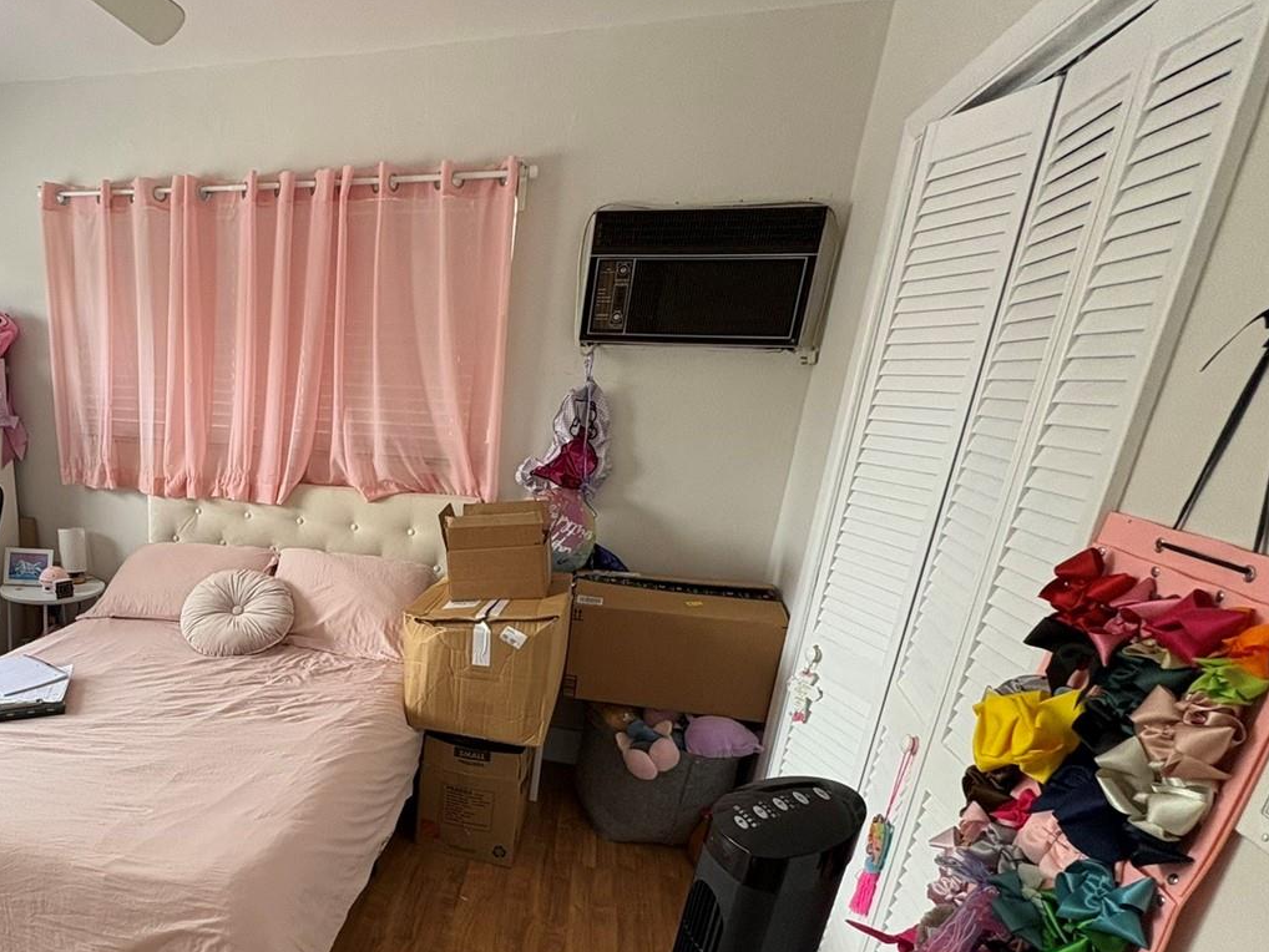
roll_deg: -1.5
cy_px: 634
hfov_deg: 71.1
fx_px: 807
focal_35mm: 22
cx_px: 314
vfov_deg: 59.7
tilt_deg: -19.0
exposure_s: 1/99
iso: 200
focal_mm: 2.22
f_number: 2.2
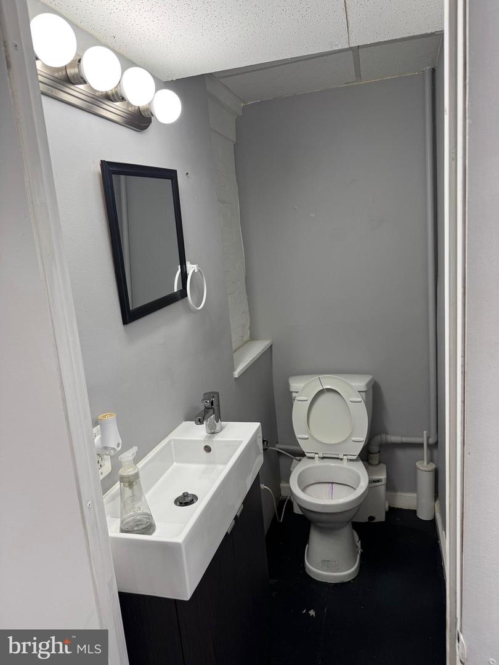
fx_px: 461
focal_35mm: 24
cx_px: 250
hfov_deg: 56.8
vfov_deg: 71.6
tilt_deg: -10.3
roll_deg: +4.8
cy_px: 332
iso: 100
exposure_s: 1/120
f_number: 1.78
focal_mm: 6.76
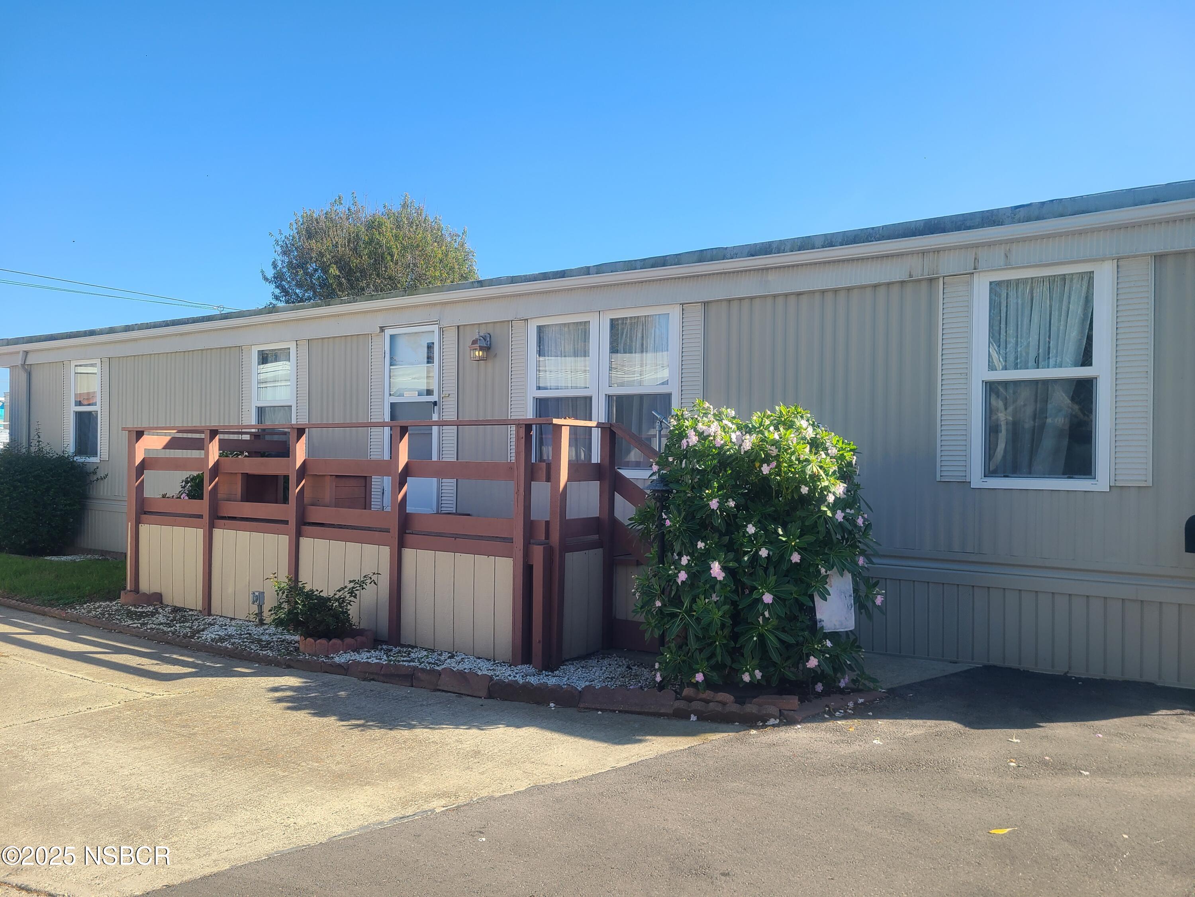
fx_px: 898
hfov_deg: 67.3
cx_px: 598
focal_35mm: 26
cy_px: 448
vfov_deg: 53.1
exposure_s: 1/1096
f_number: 1.8
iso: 40
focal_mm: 5.4
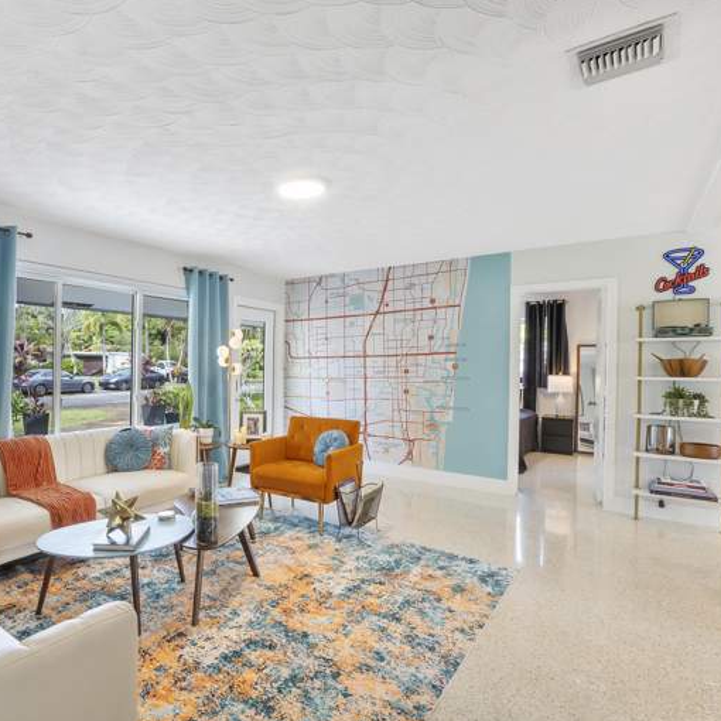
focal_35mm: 20
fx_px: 471
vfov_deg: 74.8
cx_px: 242
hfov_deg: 72.6
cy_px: 367
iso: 160
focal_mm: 10
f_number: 11
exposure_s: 1/4
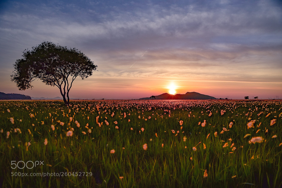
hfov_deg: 73.7
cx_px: 141
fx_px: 188
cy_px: 94
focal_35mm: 24
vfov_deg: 53.1
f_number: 4.5
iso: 100
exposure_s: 1/320
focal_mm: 24
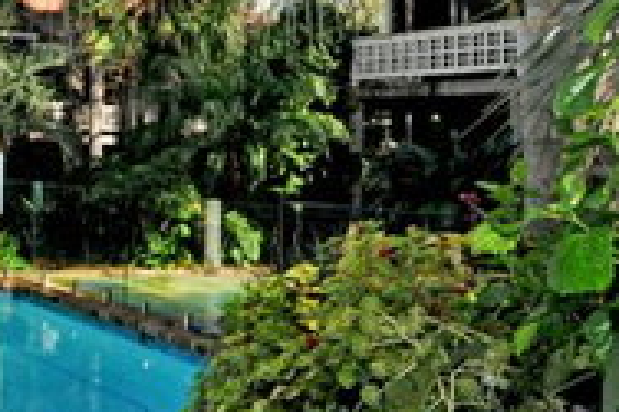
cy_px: 196
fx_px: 790
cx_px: -115
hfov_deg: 34.6
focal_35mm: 46
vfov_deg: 29.2
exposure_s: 1/250
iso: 200
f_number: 9
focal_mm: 12
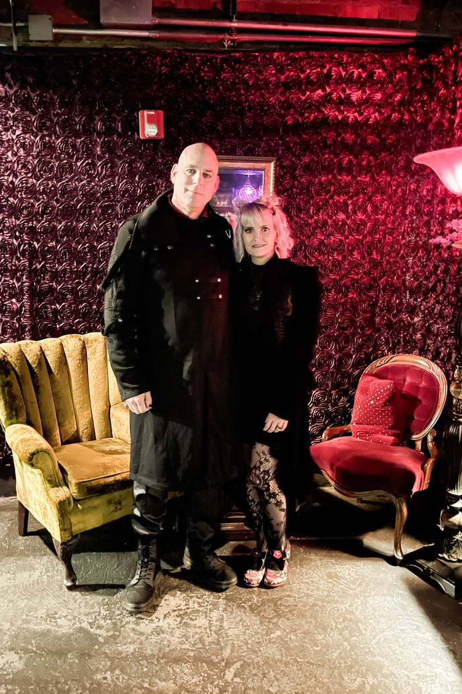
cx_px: 213
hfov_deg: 47.9
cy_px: 344
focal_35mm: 27
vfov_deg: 67.4
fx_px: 520
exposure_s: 1/5
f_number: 1.6
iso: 2000
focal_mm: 5.1
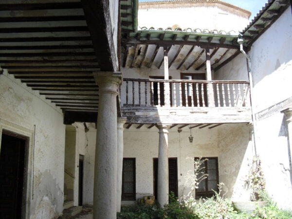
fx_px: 304
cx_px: 146
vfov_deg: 39.7
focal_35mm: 36
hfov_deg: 51.4
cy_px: 110
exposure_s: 1/320
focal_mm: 6.3
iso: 100
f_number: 3.1
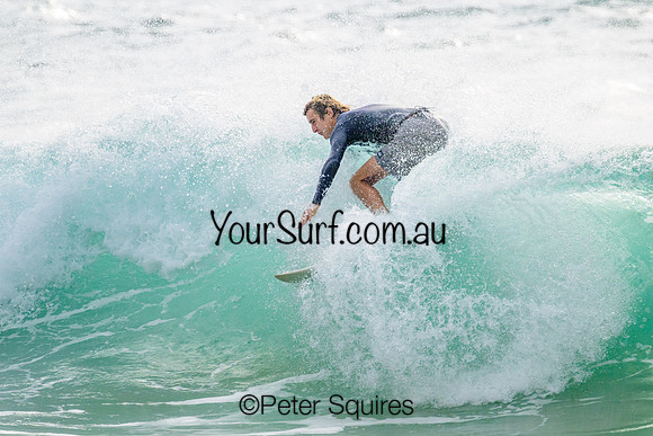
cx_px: 388
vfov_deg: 1.4
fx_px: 17379
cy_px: 181
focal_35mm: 958
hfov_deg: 2.2
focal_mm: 800
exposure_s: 1/2000
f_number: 11
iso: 1400
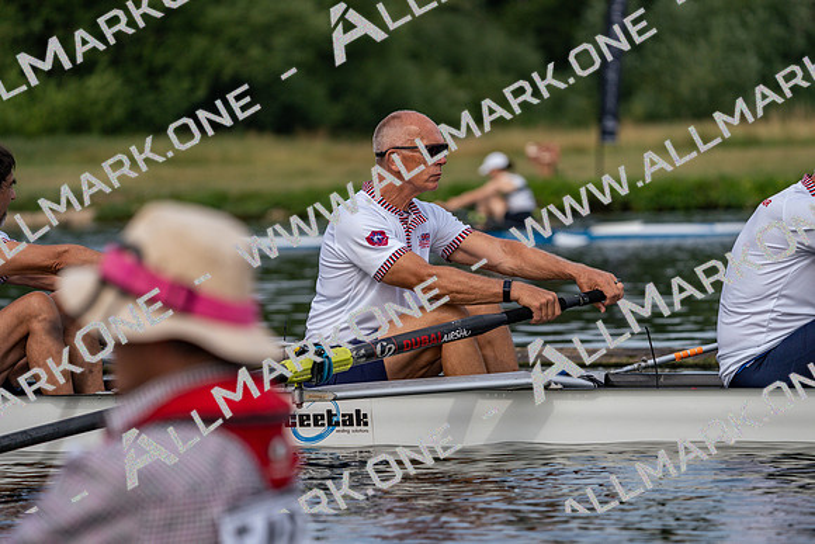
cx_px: 408
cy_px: 272
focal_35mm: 284
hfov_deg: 7.3
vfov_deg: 4.8
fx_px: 6431
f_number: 5.6
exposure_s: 1/1600
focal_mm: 284
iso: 250
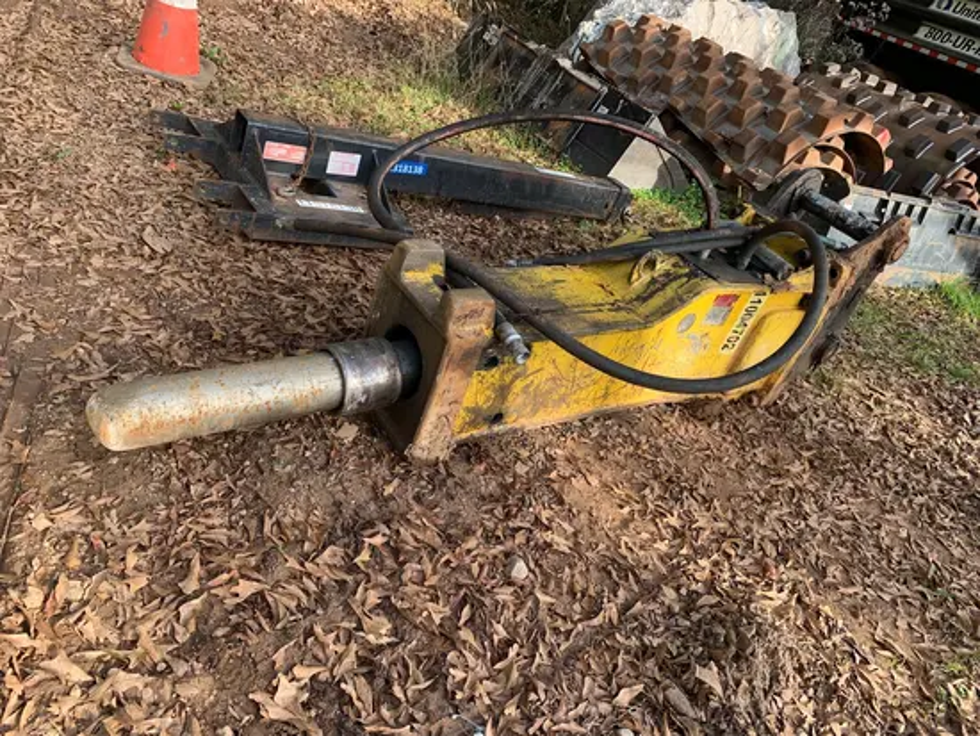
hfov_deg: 67.3
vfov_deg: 53.1
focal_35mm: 26
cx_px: 490
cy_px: 368
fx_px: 736
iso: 25
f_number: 1.8
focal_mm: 4.25
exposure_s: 1/260
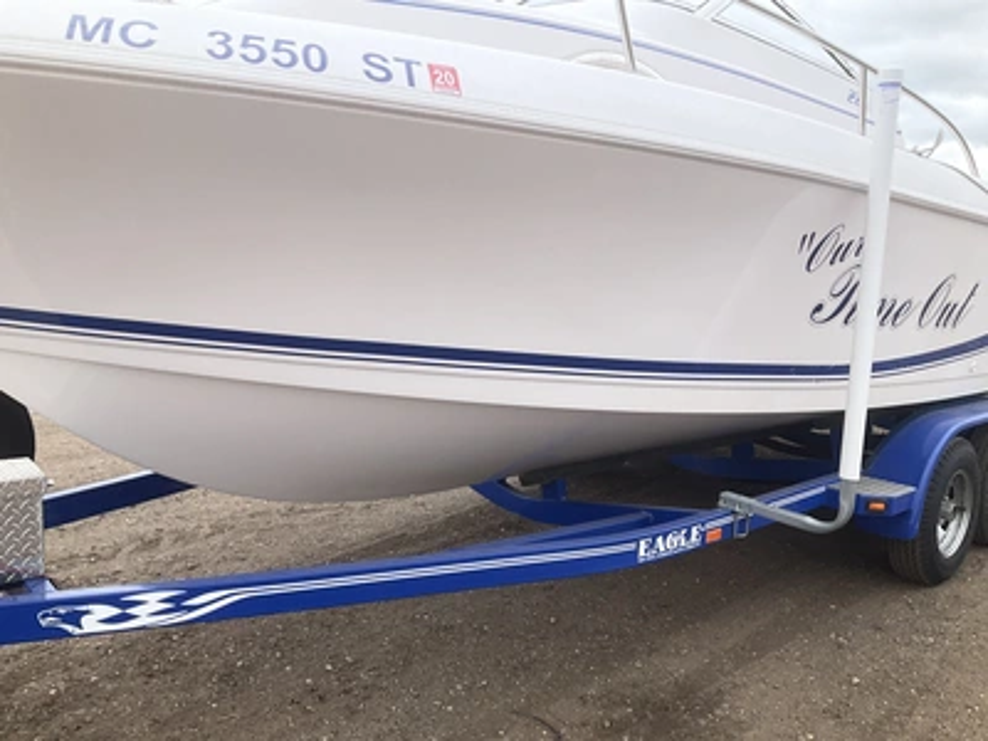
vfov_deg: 48.2
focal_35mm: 29
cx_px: 494
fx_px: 828
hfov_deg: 61.7
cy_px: 370
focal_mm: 3
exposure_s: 1/504
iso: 25
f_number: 1.8
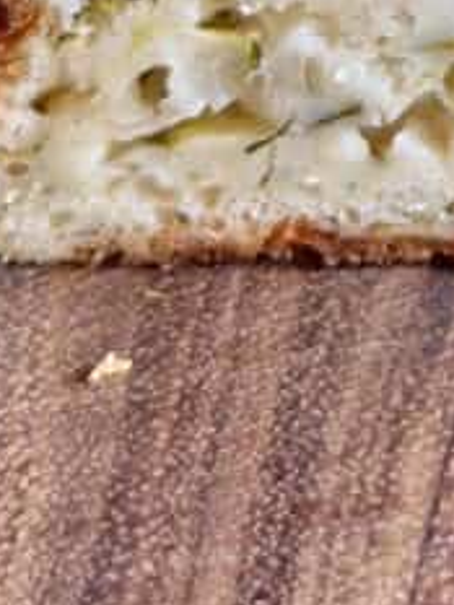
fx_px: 3494
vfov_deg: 9.3
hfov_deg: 7.3
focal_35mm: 200
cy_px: -614
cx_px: 745
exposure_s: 1/121
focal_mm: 6.8
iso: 50
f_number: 1.8
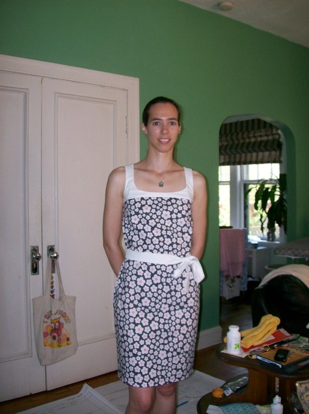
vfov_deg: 51.4
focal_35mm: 36
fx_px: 429
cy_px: 207
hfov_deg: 39.6
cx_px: 154
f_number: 2.7
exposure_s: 1/64
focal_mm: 6
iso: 80
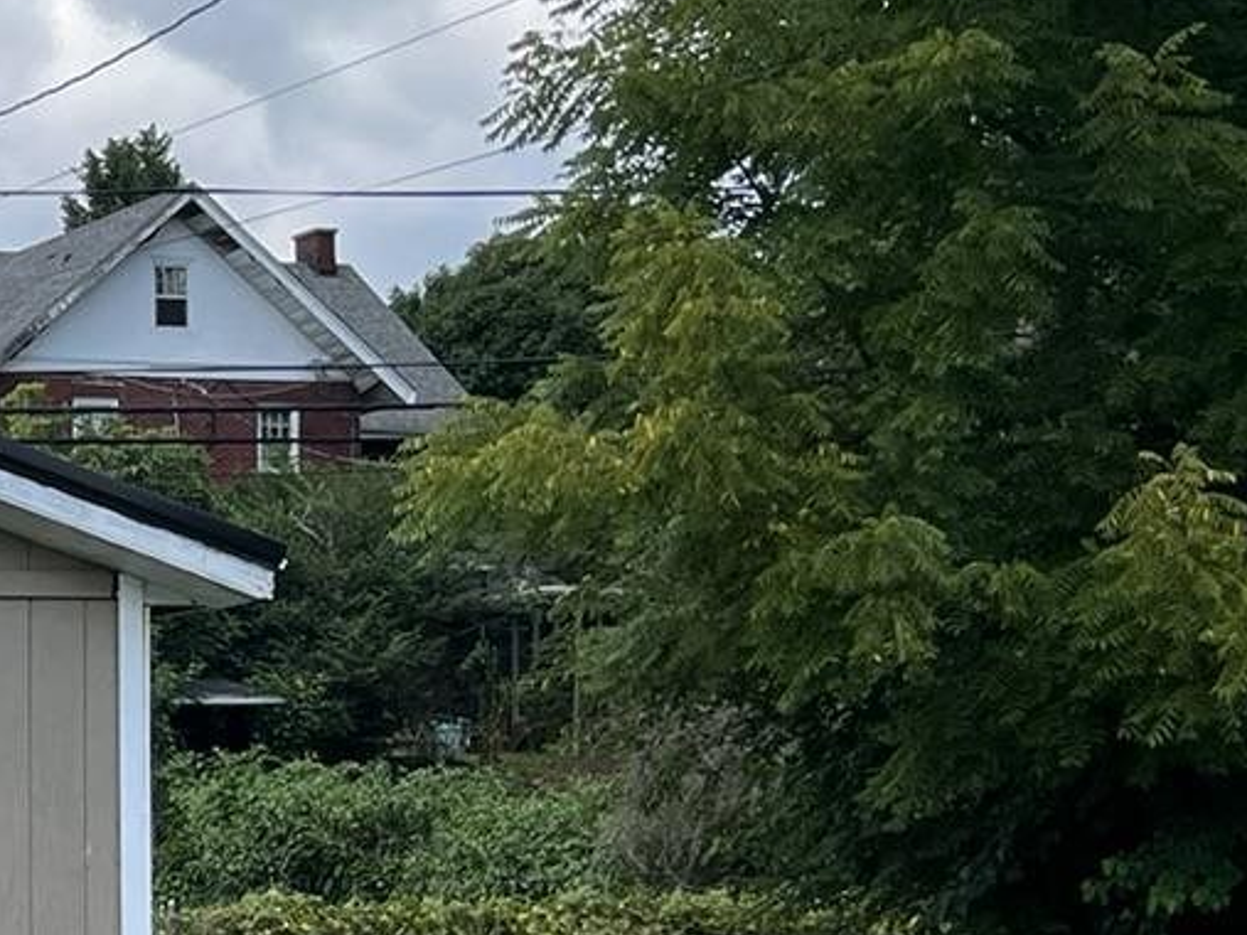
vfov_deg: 13.9
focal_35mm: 105
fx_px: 3782
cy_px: 905
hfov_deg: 15.6
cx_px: -1109
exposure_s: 1/2688
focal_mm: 5.1
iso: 50
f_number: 1.6
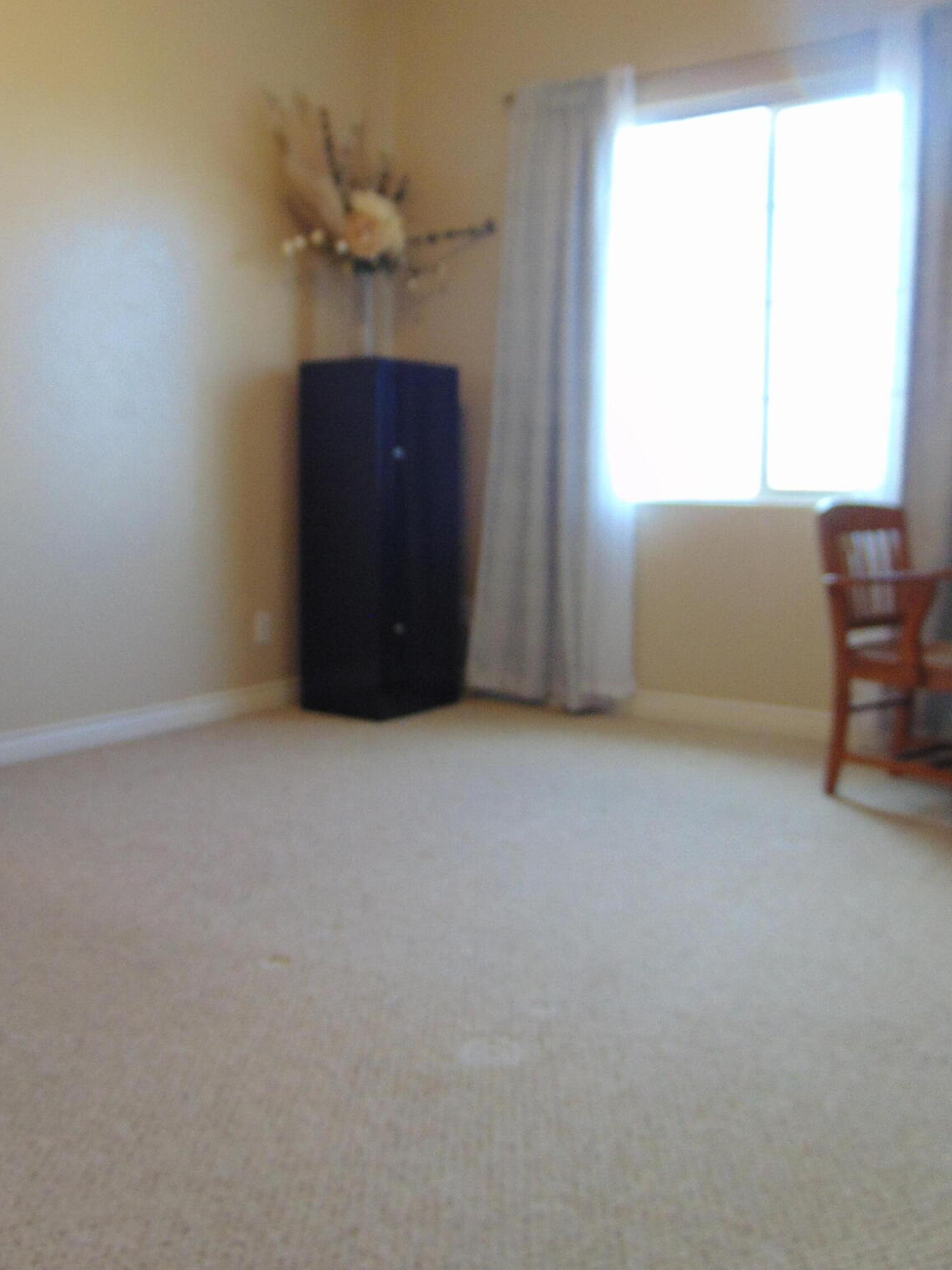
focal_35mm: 33
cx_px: 380
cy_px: 572
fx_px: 1210
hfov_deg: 42.7
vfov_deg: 55.3
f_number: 3
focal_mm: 4.5
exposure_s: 1/30
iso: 100
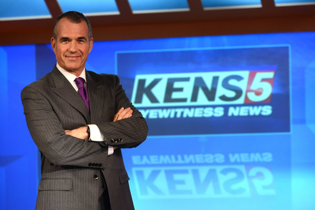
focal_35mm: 125
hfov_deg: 16.4
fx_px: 1094
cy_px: 105
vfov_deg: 11.0
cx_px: 158
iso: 1250
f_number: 4
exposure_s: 1/125
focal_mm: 125
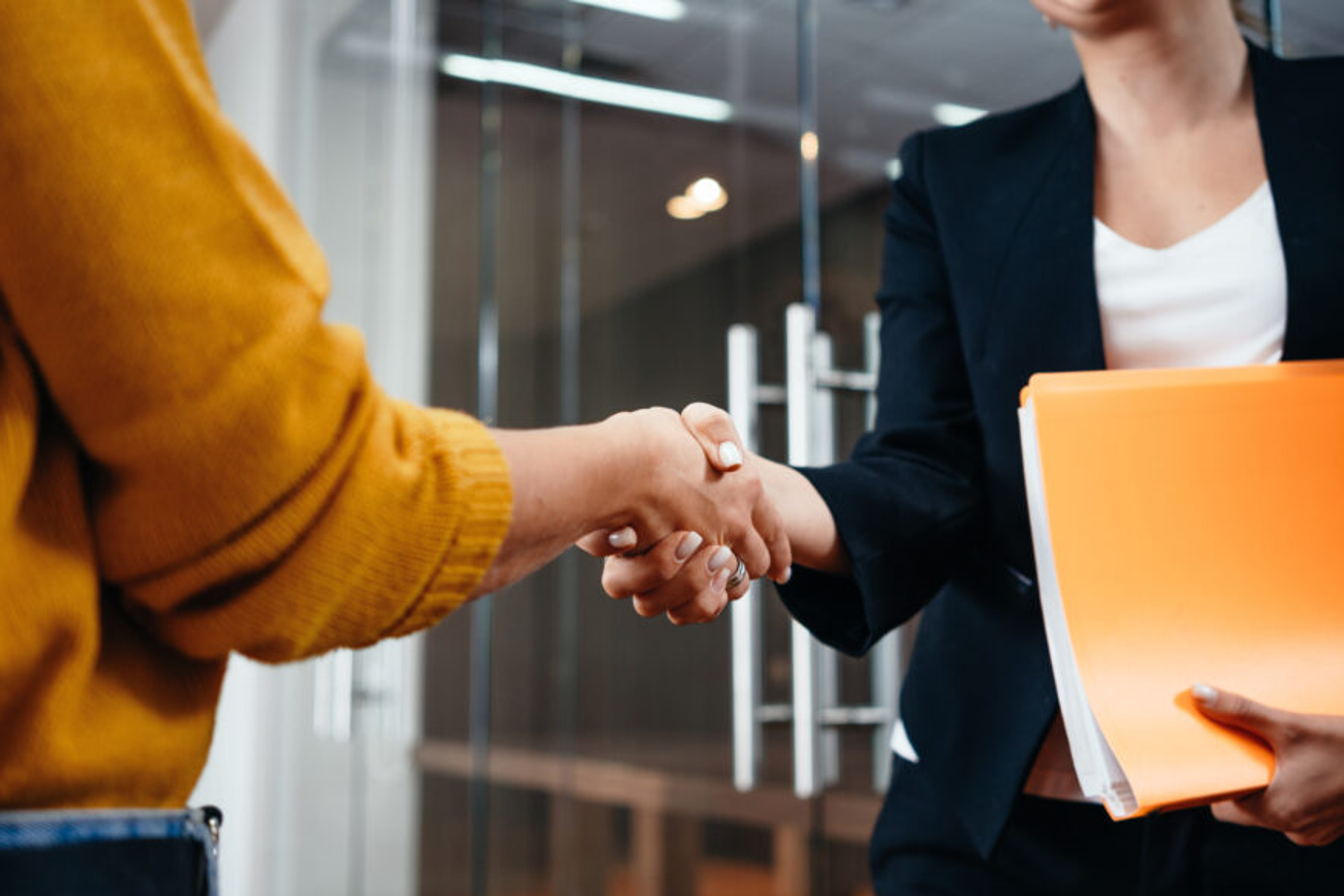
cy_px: 426
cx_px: 709
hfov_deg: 47.4
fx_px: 1531
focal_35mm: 41
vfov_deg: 32.6
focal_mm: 35
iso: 125
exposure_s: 1/80
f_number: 2.8
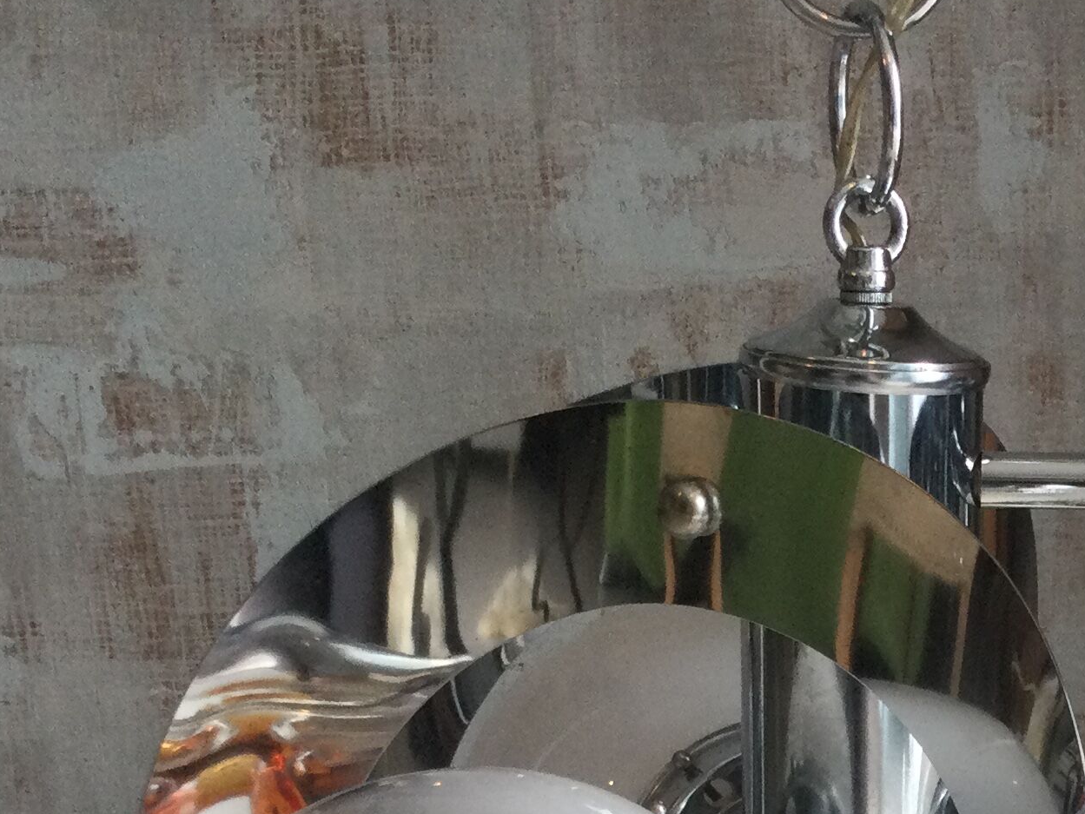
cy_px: 955
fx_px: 2539
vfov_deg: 17.4
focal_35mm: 81
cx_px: 970
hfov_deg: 23.5
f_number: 2.4
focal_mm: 3.3
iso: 32
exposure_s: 1/33
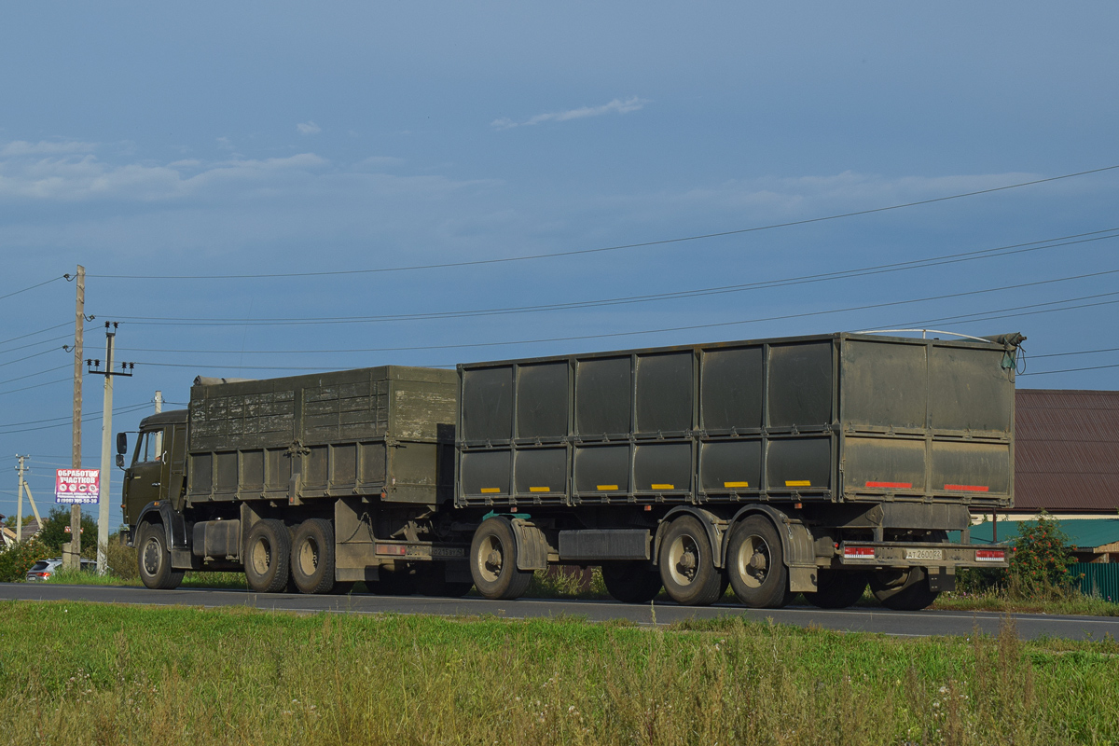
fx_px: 2564
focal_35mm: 82
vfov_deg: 16.6
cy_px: 373
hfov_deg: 24.6
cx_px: 560
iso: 200
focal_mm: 55
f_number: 7.1
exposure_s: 1/1250
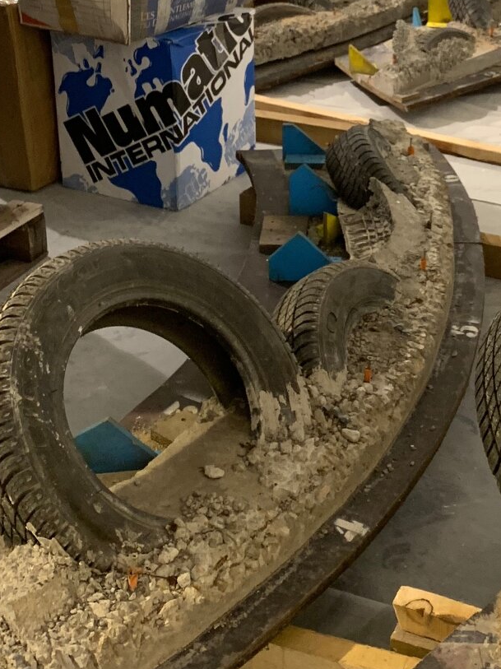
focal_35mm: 64
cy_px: 144
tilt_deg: -20.2
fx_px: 1236
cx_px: 373
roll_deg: +0.1
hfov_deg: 22.7
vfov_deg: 29.7
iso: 160
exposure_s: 1/50
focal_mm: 4.25
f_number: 1.8
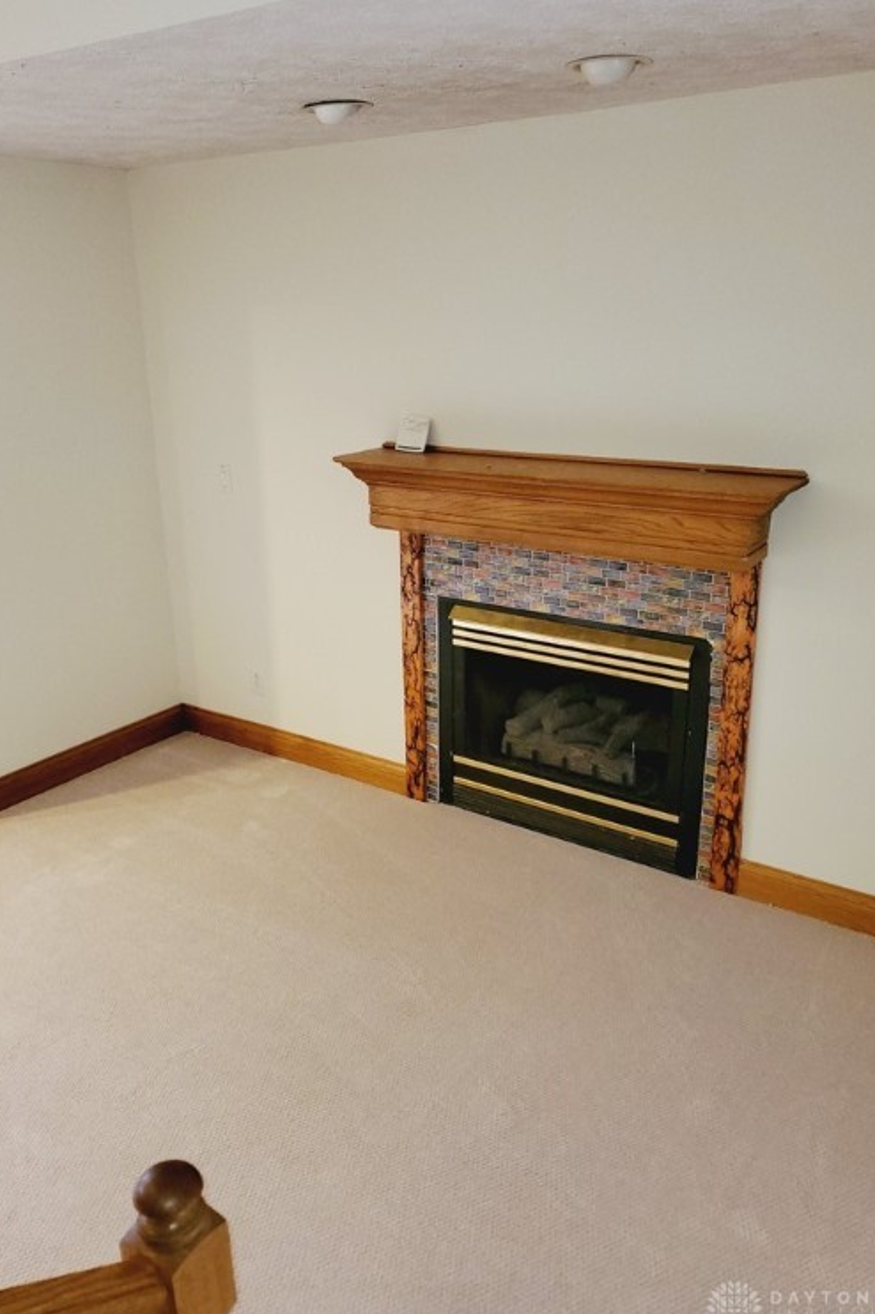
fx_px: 1022
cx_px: 399
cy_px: 648
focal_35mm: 28
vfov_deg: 65.5
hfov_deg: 46.3
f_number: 1.5
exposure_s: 1/24
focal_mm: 4.3
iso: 125
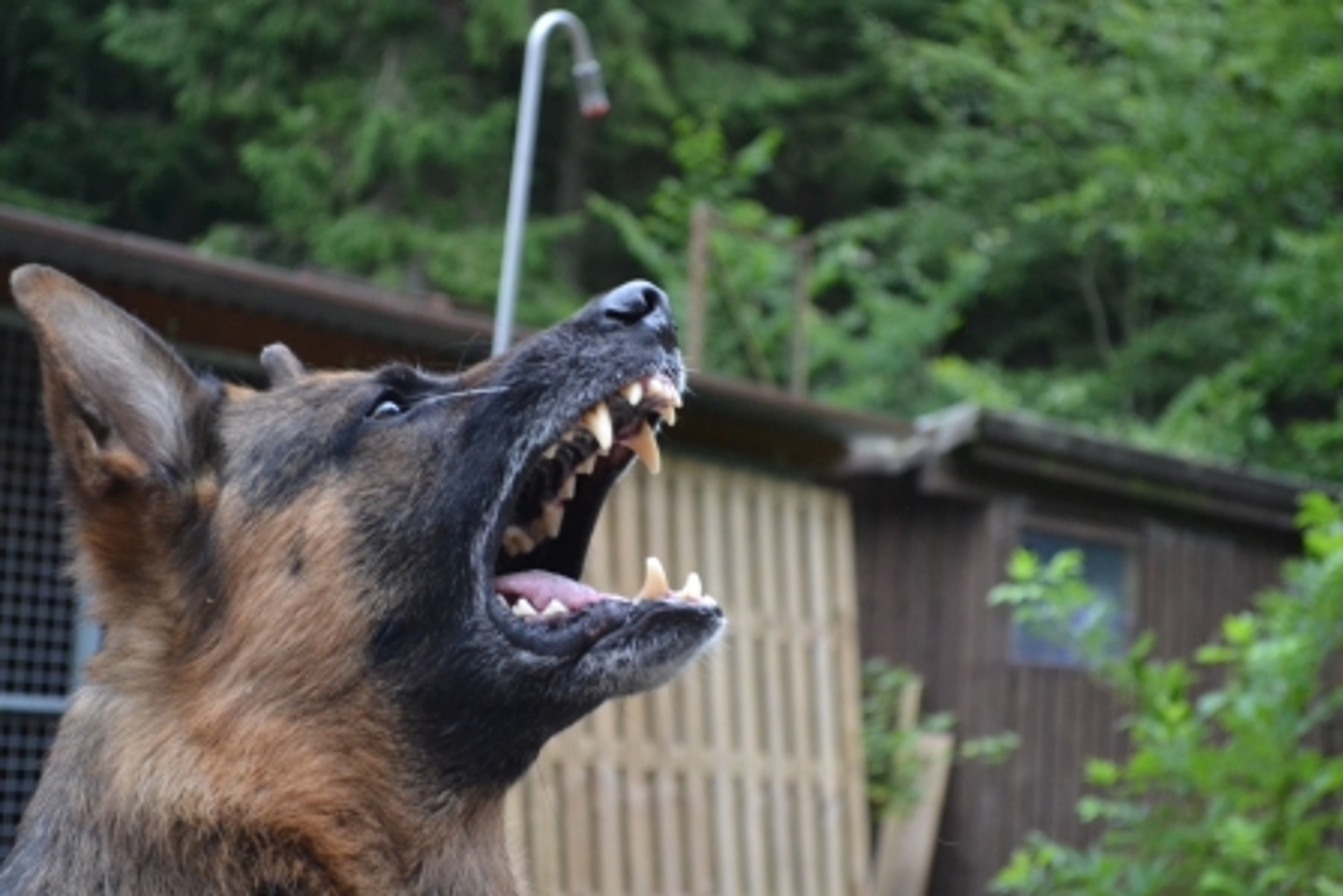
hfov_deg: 27.0
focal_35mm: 75
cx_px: 672
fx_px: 2799
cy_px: 448
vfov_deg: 18.2
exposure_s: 1/500
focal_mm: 50
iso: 2200
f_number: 5.6
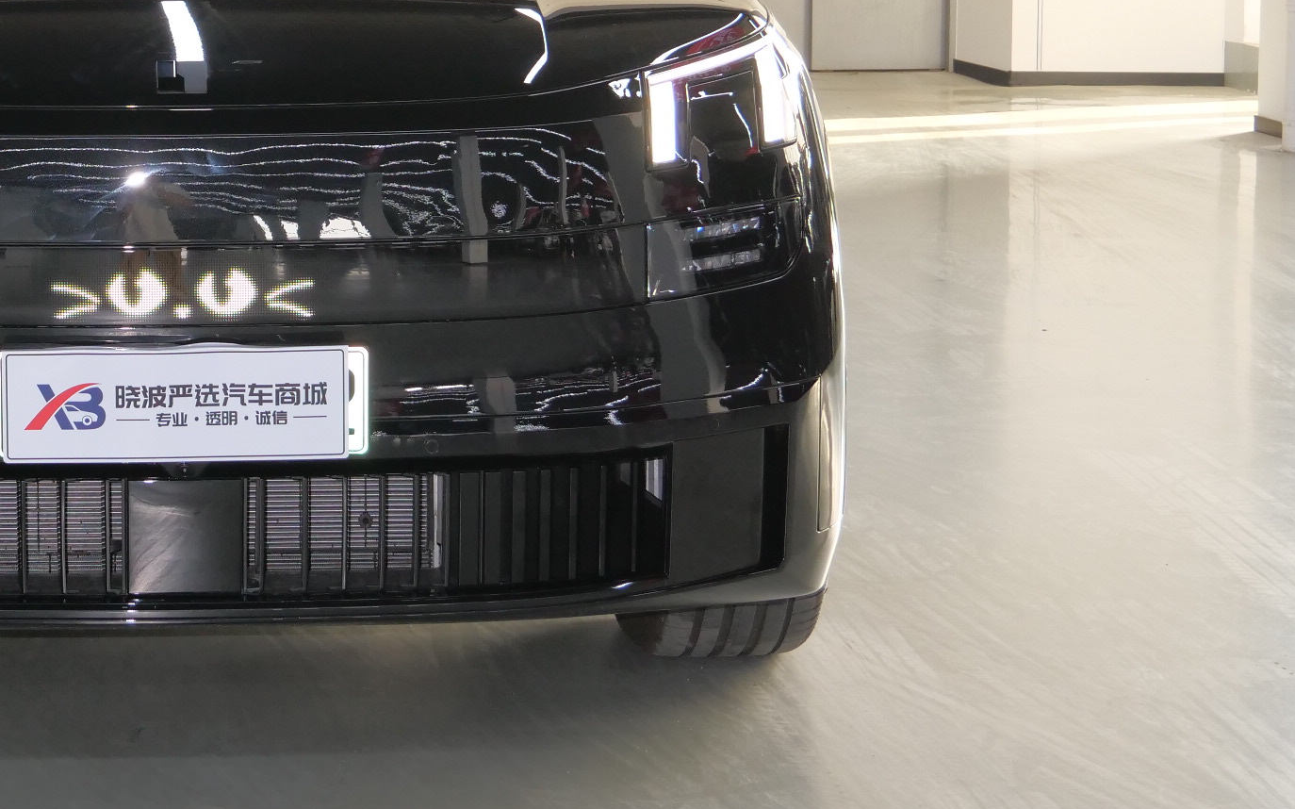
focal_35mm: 81
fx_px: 2858
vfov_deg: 15.9
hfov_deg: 24.8
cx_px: 151
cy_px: 74
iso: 800
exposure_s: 1/50
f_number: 4.1
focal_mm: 20
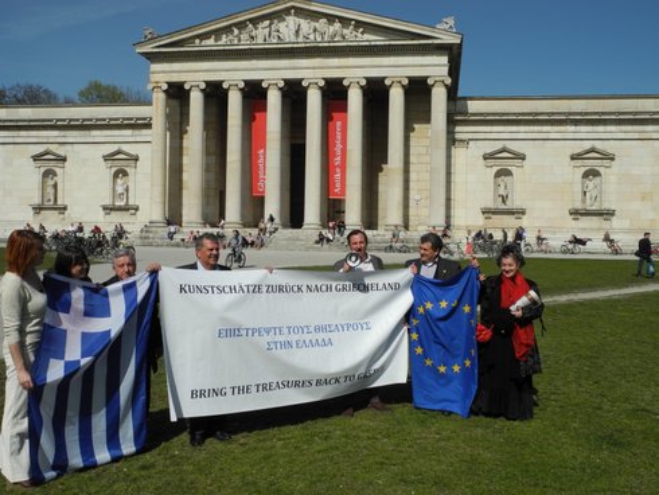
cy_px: 248
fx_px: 667
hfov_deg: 52.6
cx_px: 330
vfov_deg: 40.7
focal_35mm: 35
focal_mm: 7.4
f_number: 6.3
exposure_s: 1/1000
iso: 100
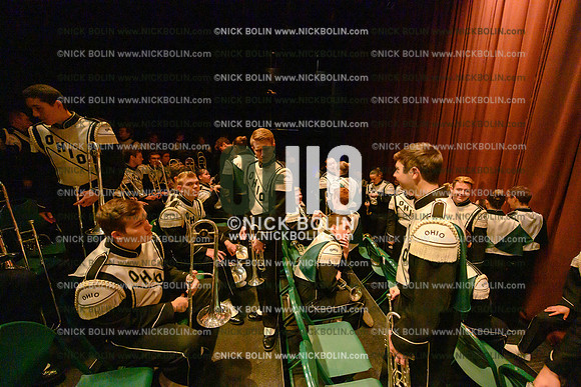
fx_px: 226
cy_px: 194
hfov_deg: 104.2
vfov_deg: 81.2
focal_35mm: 14
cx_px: 290
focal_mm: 14
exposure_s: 1/320
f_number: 2.8
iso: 25600
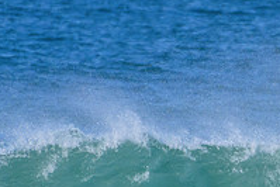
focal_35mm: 2915
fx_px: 22688
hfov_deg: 0.7
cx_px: 369
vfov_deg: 0.5
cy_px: 254
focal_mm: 1000
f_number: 11
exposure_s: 1/3200
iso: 1800
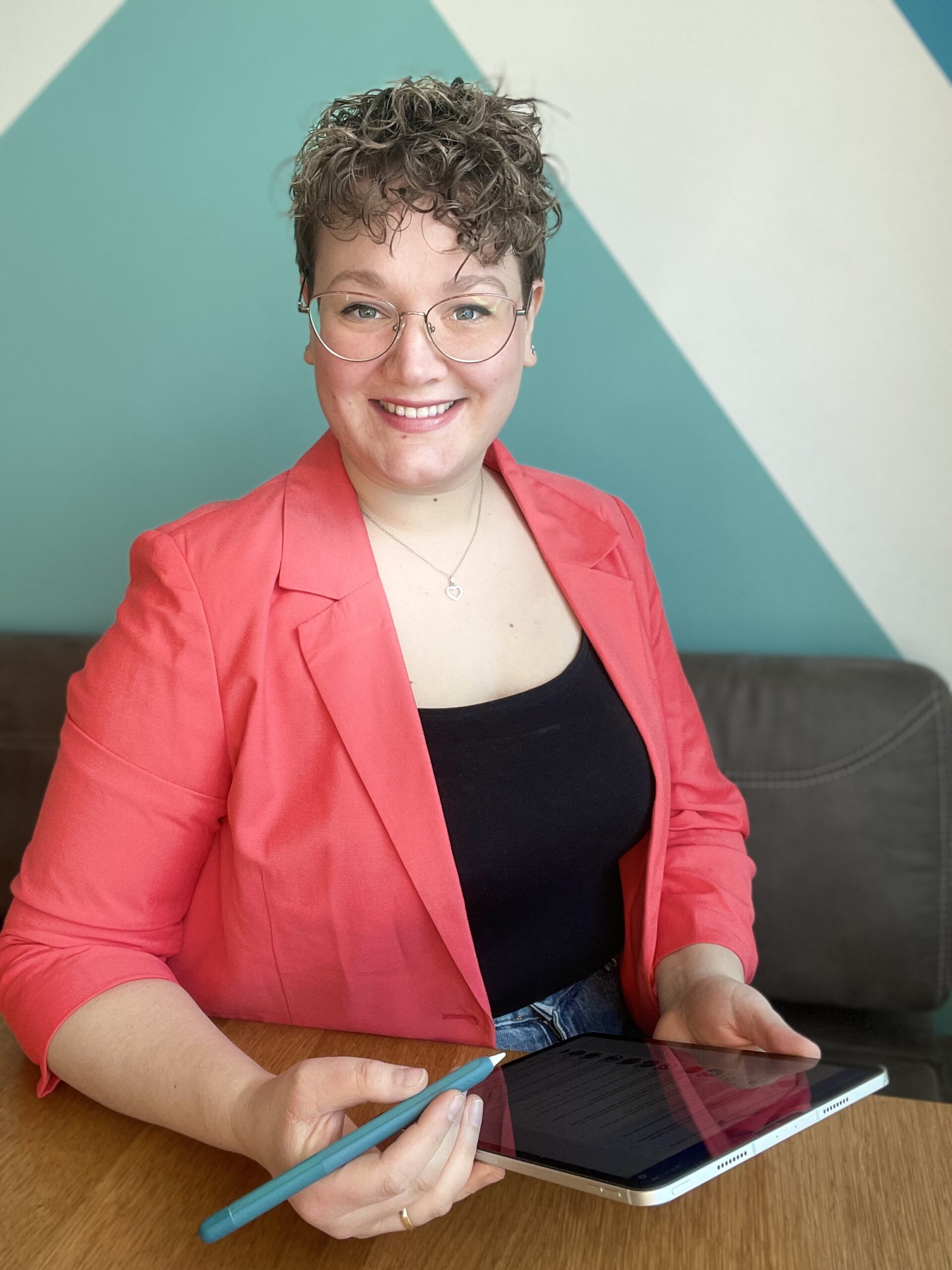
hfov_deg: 46.8
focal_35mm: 30
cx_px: 476
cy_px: 635
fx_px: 1100
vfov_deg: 60.0
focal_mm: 2.71
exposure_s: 1/121
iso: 80
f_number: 2.2
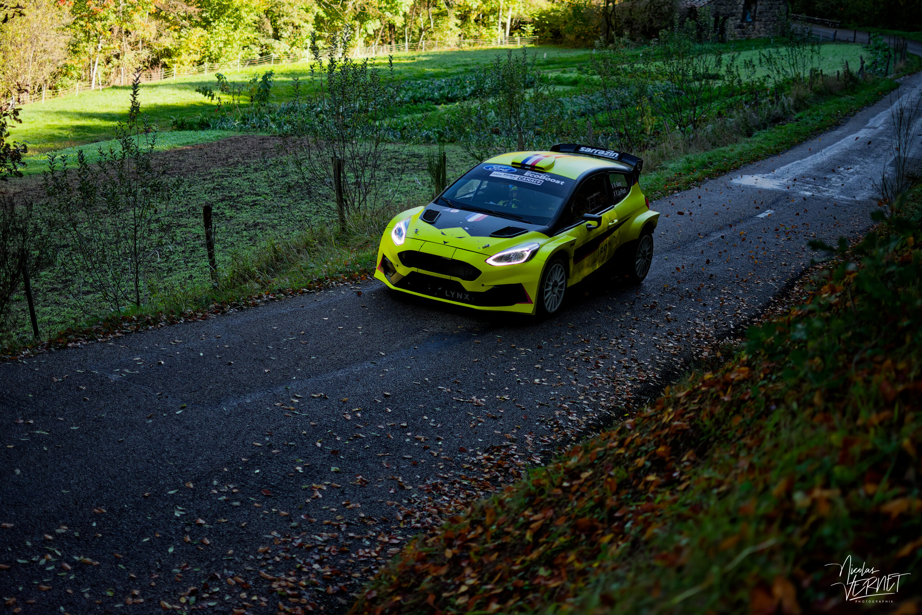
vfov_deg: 25.8
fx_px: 1345
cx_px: 461
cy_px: 308
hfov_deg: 37.8
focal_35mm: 52
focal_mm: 35
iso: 2200
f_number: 1.8
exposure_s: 1/6400
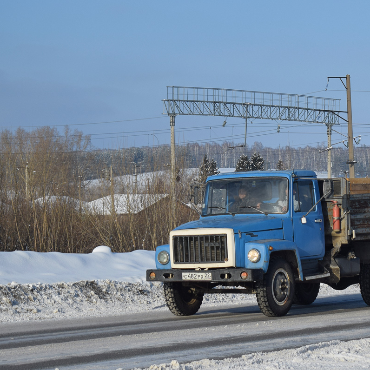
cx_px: 266
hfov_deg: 16.4
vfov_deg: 16.5
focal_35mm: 106
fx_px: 1277
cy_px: 185
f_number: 6.3
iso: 100
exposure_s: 1/800
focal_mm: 55
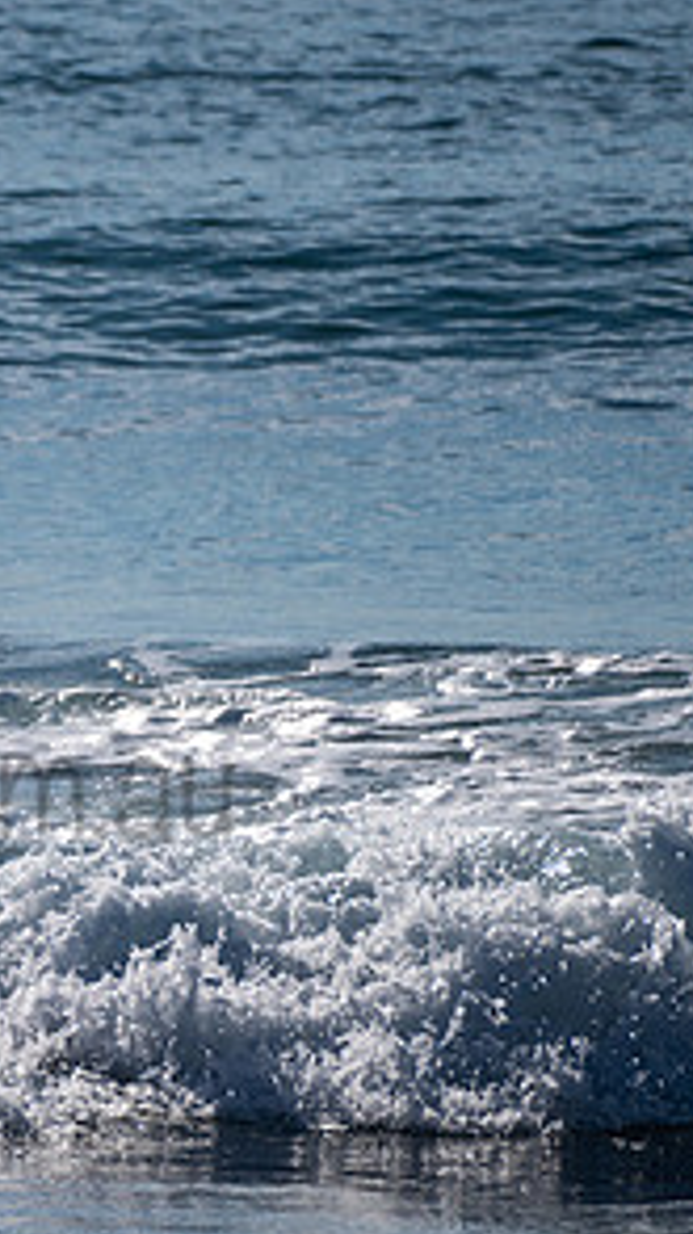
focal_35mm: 1237
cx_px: -183
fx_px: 40480
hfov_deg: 1.0
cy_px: 723
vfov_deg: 1.7
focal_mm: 500
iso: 31
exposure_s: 1/1250
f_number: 5.6
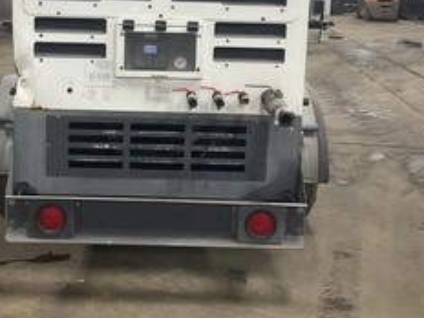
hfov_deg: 37.9
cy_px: 57
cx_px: 157
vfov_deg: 28.4
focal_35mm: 50
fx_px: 612
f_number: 1.8
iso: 200
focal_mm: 3
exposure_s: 1/60
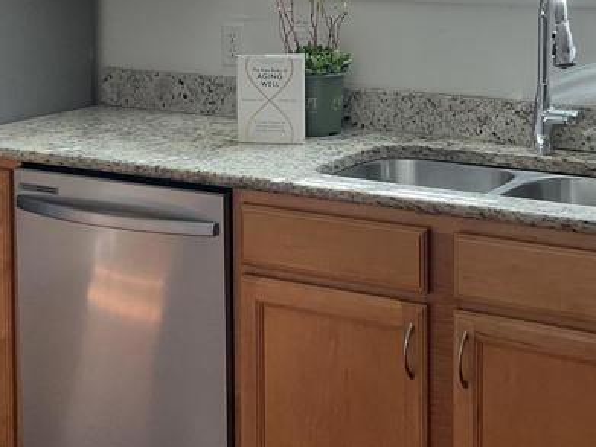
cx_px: 341
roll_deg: +0.8
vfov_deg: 19.0
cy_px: 38
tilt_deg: -4.7
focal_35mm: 76
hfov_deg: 25.6
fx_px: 1308
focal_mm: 3
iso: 40
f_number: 1.8
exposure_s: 1/60
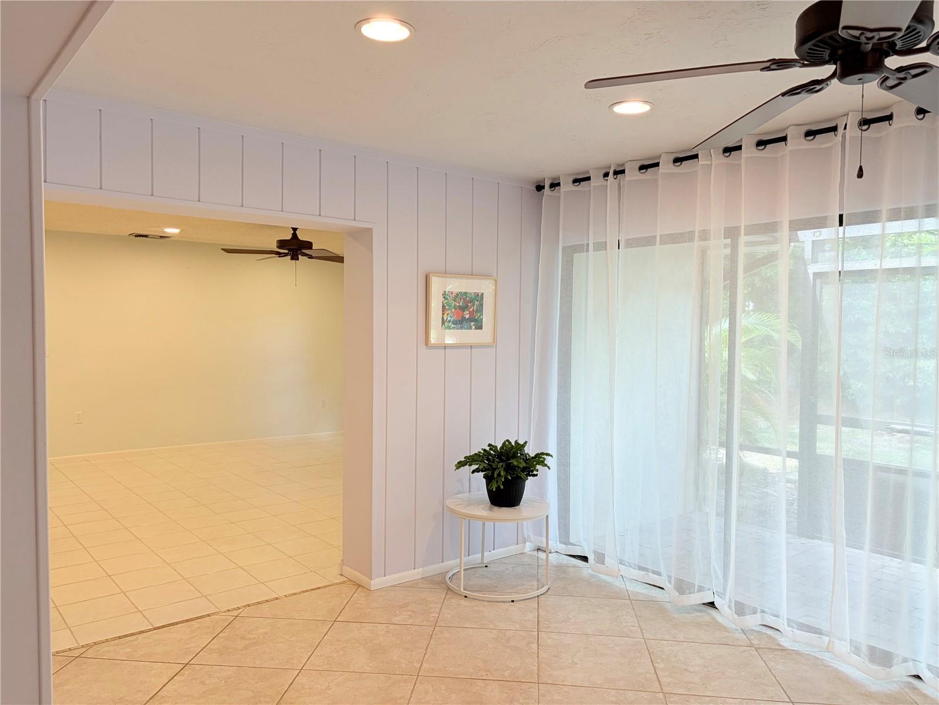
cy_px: 352
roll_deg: -0.1
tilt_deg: -1.5
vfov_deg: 53.1
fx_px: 705
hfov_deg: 67.3
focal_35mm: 26
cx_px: 470
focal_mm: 5.96
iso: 100
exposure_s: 1/120
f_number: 1.6
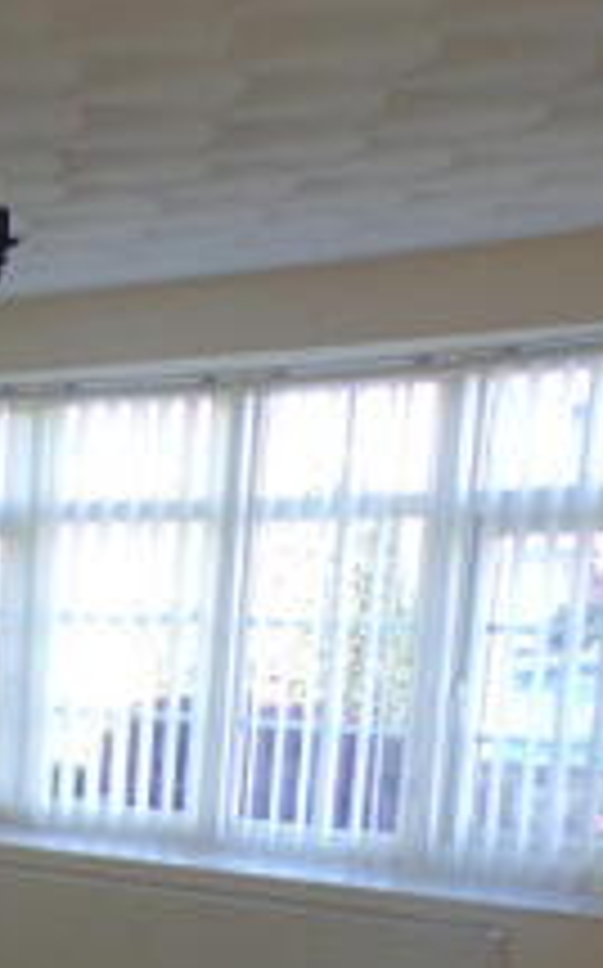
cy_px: 862
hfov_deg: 16.1
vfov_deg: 28.7
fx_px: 1818
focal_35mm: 69
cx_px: -470
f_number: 3
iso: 113
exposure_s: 1/70
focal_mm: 4.3
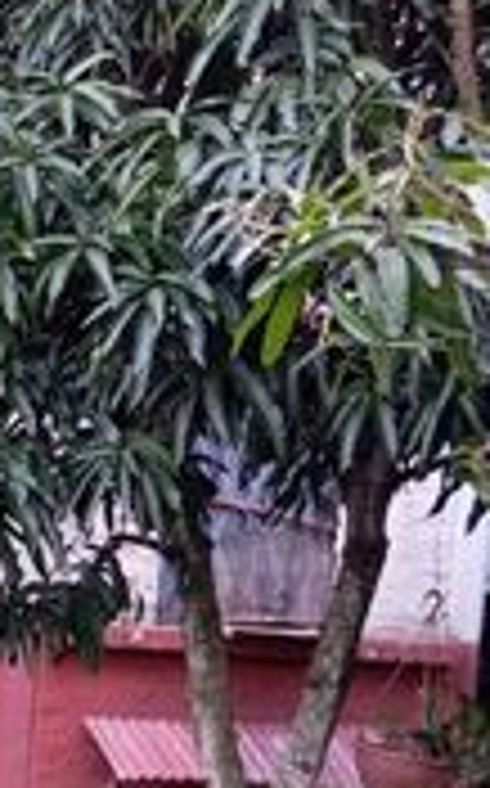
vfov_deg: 18.4
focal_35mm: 113
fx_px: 2420
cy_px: 567
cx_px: -611
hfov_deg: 10.3
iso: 510
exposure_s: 1/60
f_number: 1.8
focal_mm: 4.22
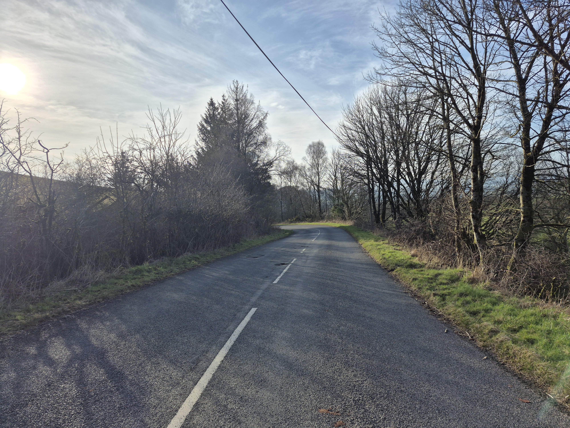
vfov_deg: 58.9
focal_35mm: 23
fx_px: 379
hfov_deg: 73.9
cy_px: 214
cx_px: 285
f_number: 1.8
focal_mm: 5.4
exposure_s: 1/4704
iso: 25
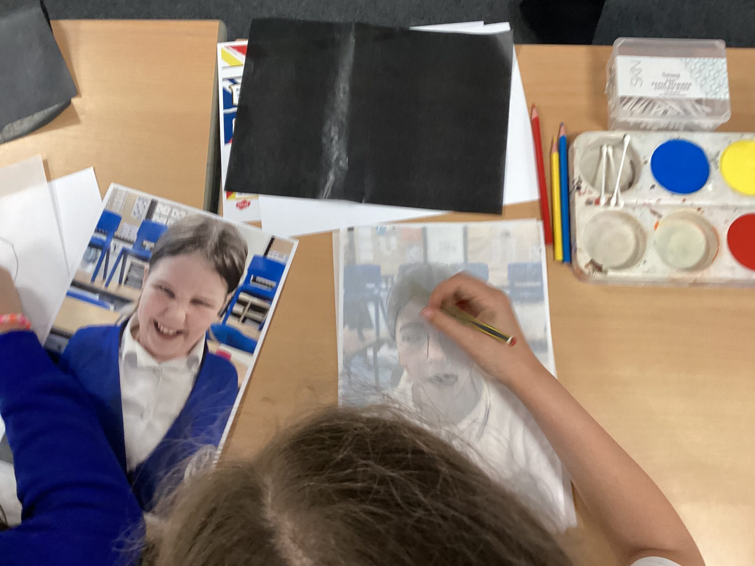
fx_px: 676
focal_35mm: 31
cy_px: 283
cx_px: 378
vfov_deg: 45.4
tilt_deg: -66.0
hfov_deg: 58.4
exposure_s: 1/50
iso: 160
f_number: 2.4
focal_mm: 3.3
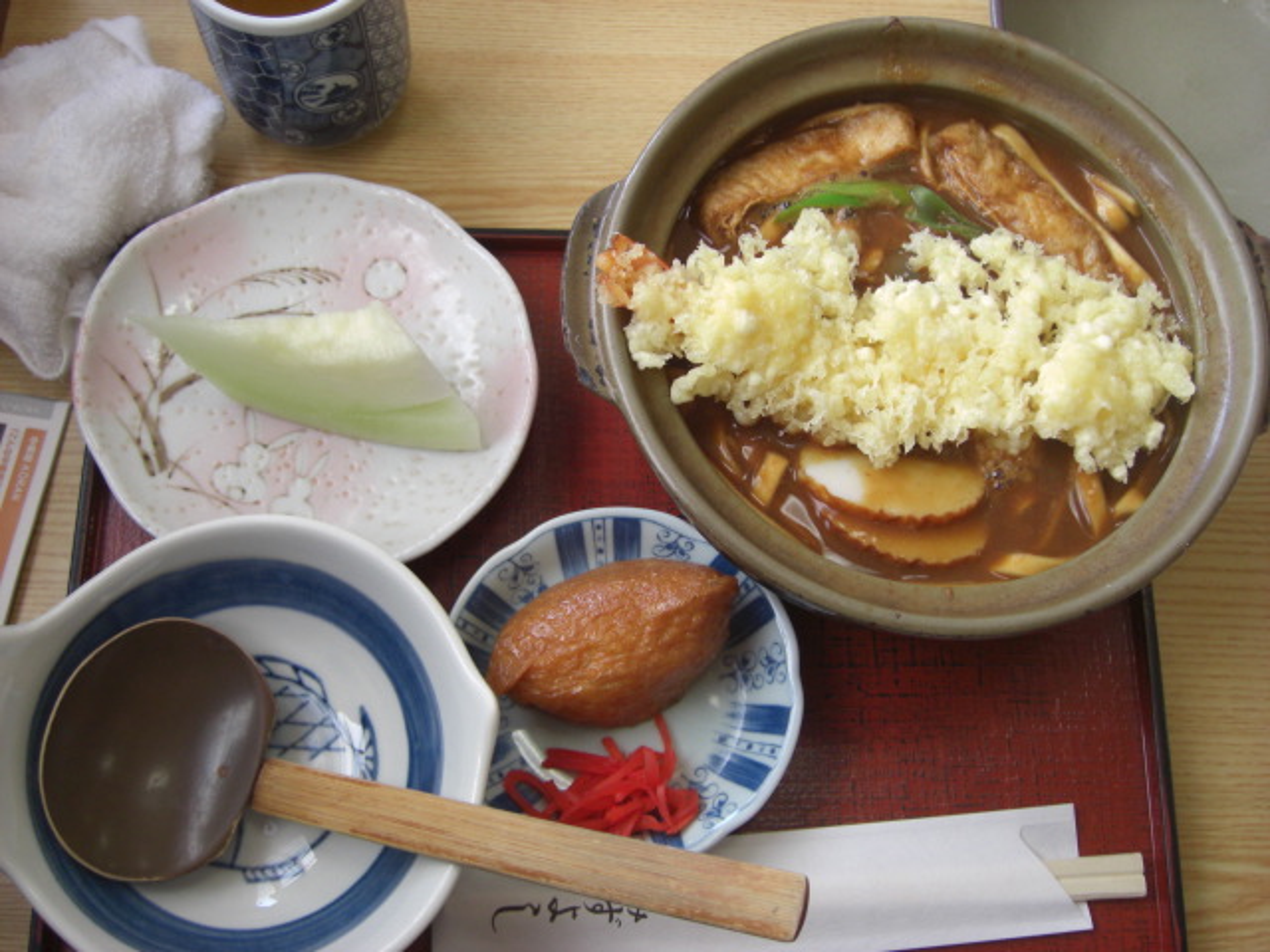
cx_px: 635
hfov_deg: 49.0
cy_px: 476
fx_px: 1394
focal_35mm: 38
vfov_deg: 37.7
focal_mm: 7.9
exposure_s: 1/80
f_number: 2.8
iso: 200
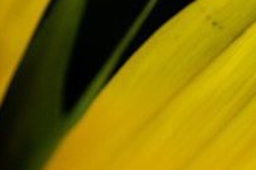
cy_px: 99
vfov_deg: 7.9
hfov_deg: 11.4
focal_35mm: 174
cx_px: -113
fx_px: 1236
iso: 320
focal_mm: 60
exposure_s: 1/200
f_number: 7.1
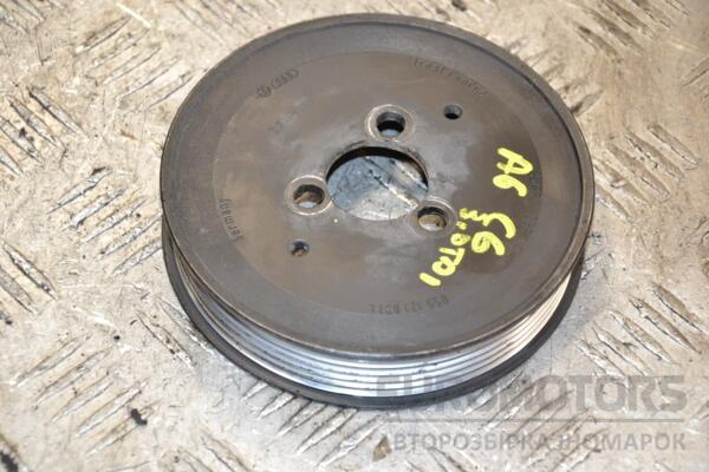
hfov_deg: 14.9
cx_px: 354
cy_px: 236
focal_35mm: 138
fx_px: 2718
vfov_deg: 9.9
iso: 800
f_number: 5.6
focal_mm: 92
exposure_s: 1/100
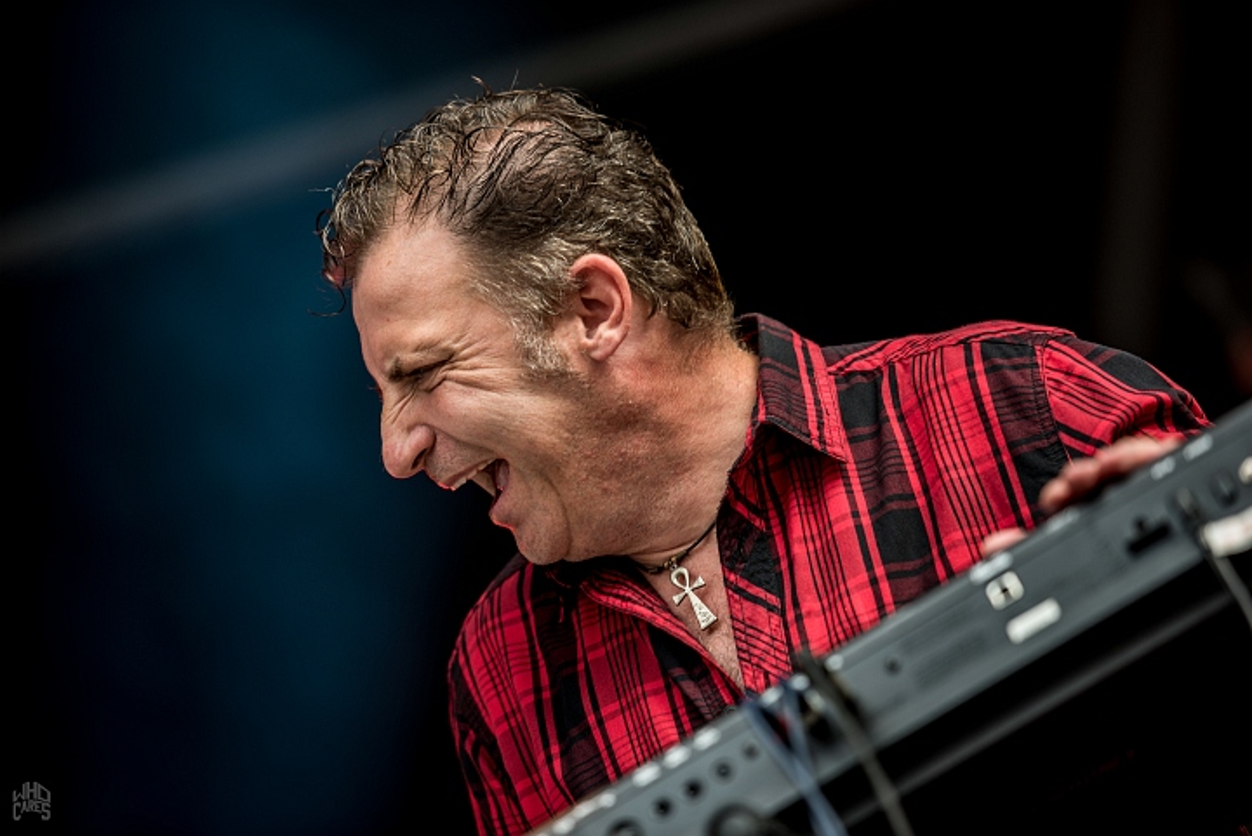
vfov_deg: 8.3
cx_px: 626
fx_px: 5742
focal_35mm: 165
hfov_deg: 12.4
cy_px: 418
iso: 160
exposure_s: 1/100
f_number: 2.8
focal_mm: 165
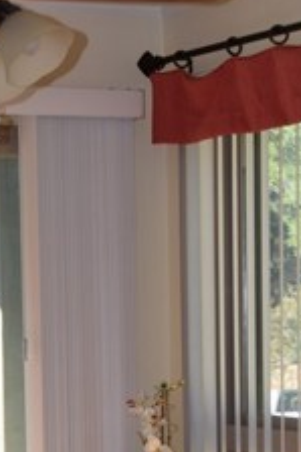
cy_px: 502
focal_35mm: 124
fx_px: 1563
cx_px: 17
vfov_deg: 16.0
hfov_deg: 10.9
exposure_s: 1/125
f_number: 5.6
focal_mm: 29
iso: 200
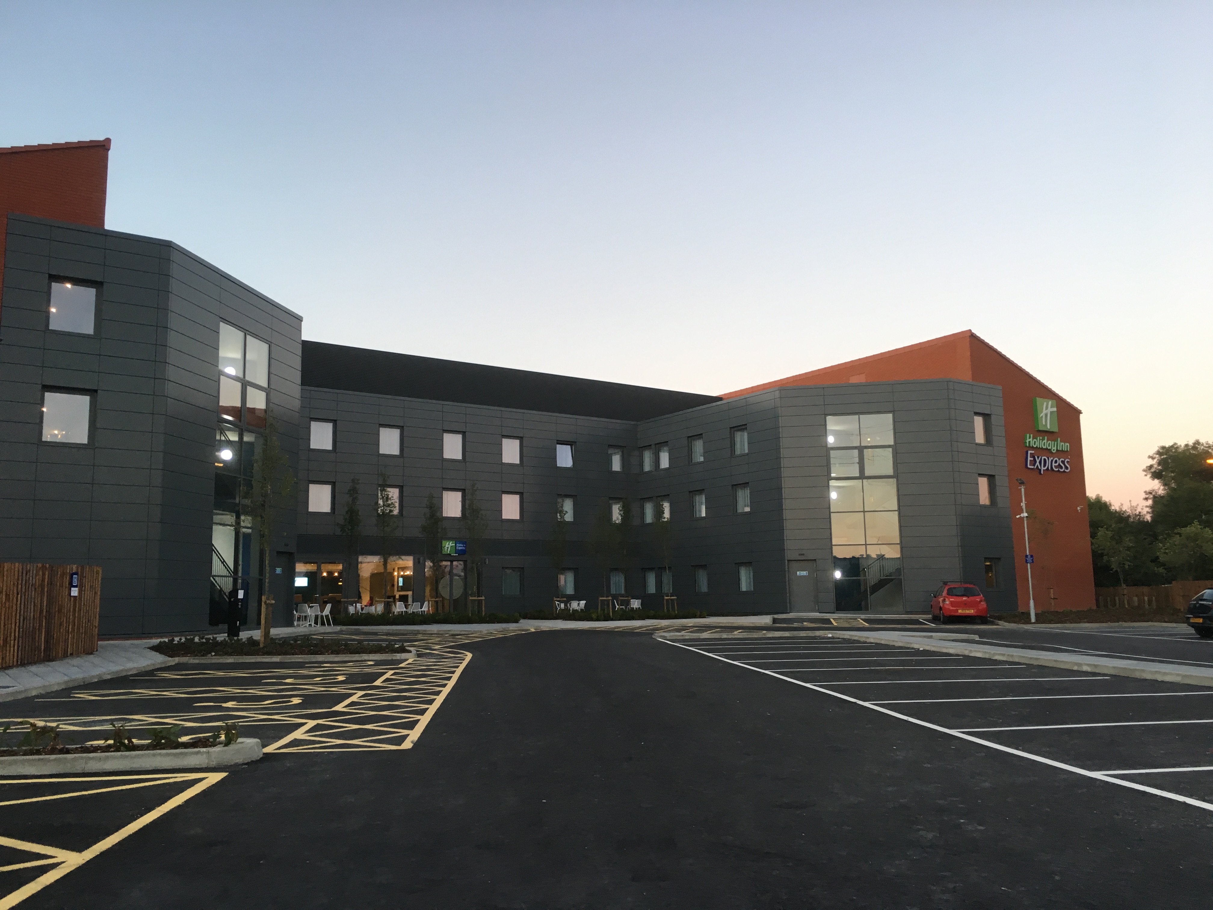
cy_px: 455
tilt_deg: +9.9
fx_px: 1016
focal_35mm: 29
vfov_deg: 48.2
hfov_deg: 61.7
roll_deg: -0.8
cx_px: 606
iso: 32
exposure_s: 1/33
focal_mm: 4.15
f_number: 2.2
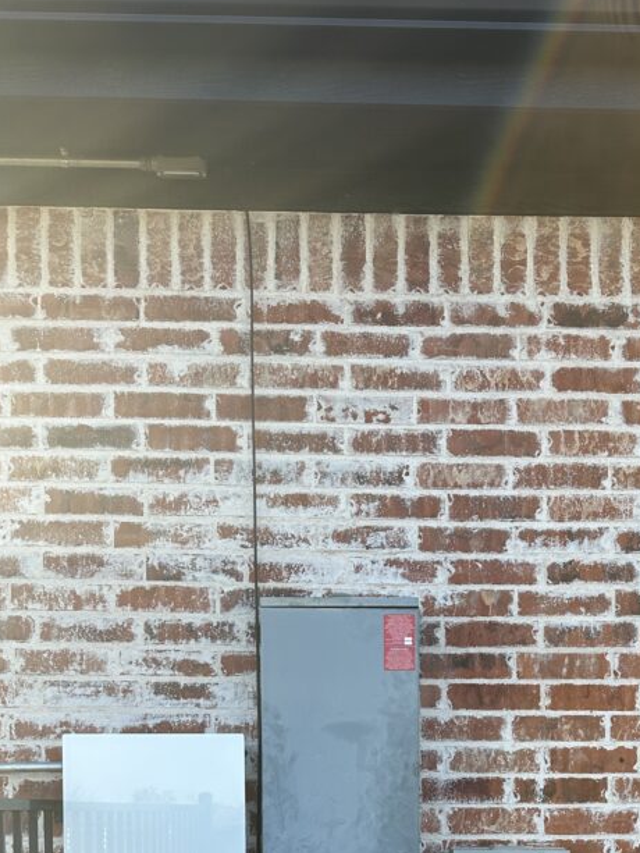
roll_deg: -1.7
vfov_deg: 36.8
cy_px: 828
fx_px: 1158
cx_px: 458
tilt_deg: +1.0
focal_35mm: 47
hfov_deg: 30.5
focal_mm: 6.86
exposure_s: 1/903
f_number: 1.78
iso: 80
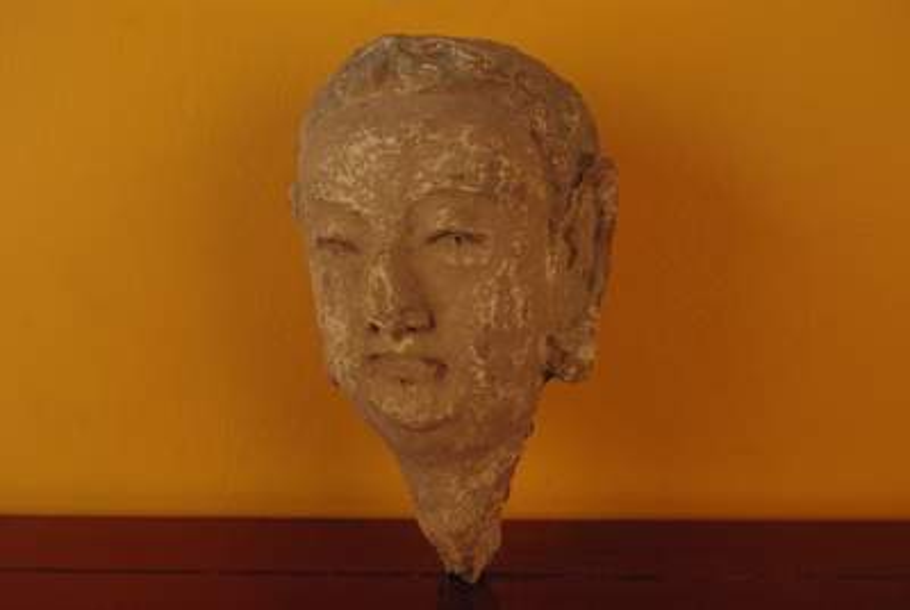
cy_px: 305
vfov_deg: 32.0
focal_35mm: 42
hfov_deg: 46.3
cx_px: 455
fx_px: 1063
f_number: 5.6
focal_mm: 28.13
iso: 1600
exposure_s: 1/60
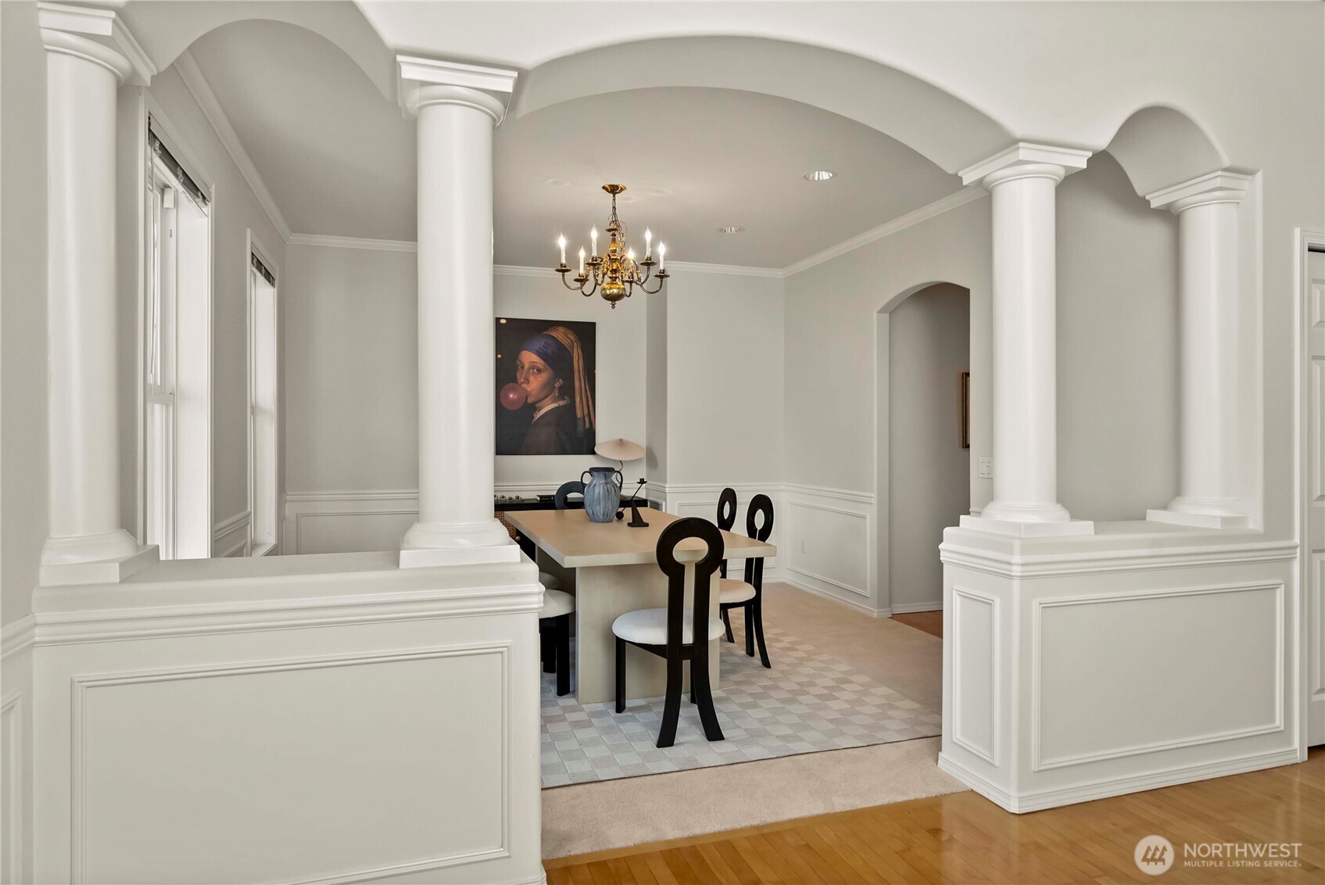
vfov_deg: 62.0
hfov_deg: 83.9
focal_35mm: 20
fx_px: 736
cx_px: 662
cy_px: 442
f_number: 7.1
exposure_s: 1/30
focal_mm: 20
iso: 640
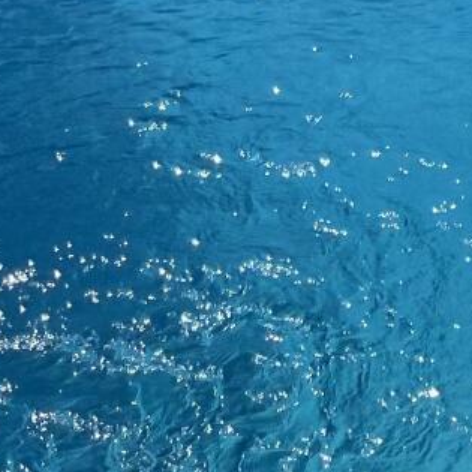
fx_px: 2252
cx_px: 790
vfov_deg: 10.8
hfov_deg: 11.3
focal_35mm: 146
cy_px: -499
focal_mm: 5.1
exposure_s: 1/5128
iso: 32
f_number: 1.6
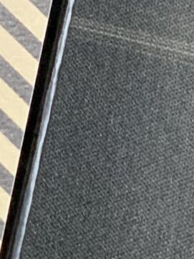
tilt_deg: -68.9
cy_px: -343
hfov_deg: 4.0
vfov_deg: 5.2
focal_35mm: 368
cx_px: -183
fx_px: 2753
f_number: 2.4
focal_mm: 6
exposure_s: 1/60
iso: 400
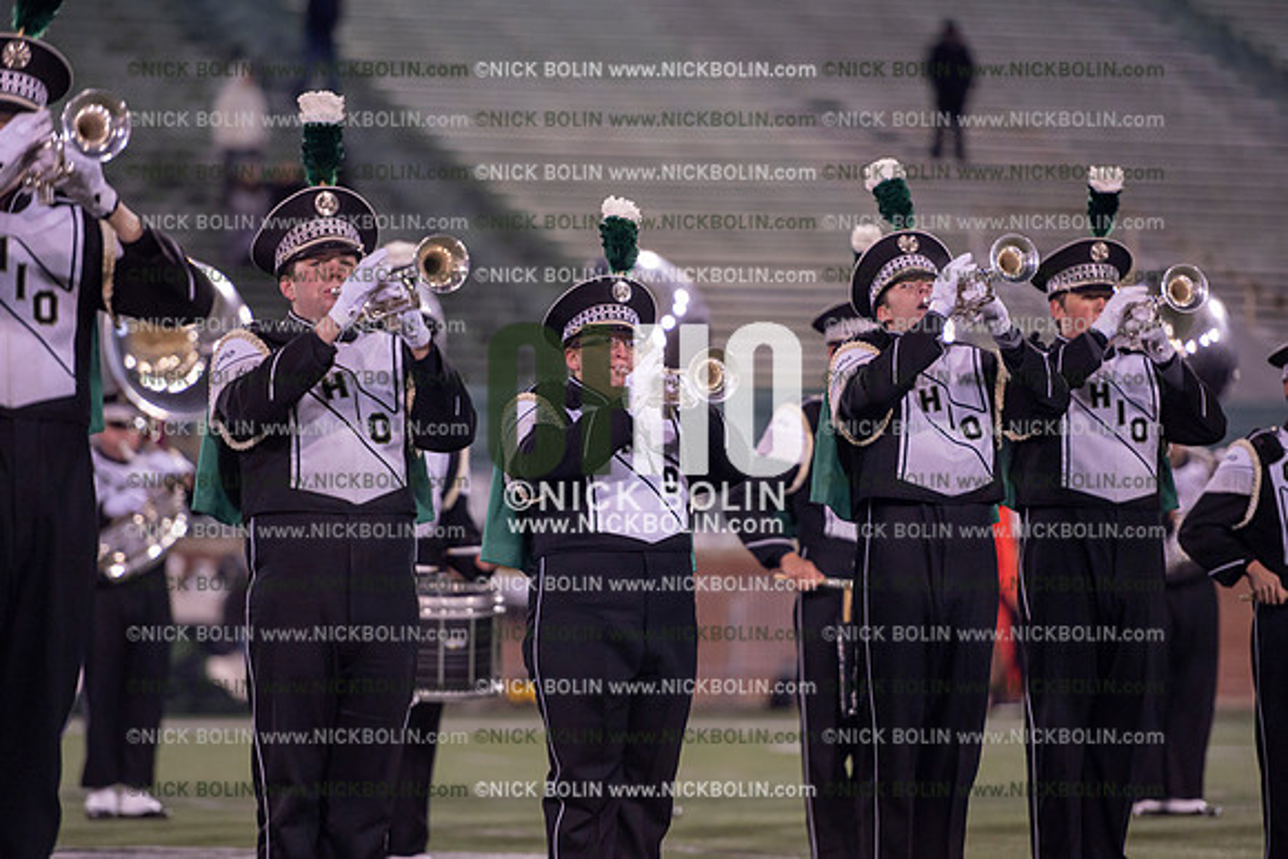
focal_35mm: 200
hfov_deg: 10.3
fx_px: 7157
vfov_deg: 6.9
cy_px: 430
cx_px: 644
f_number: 2.8
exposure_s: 1/1250
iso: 2500
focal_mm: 200
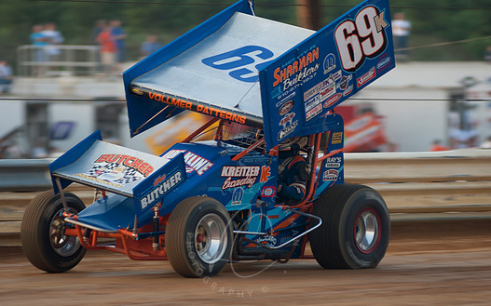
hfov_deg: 6.2
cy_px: 154
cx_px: 242
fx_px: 4508
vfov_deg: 3.9
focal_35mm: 337
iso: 100
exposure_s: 1/400
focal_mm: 200
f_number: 2.8
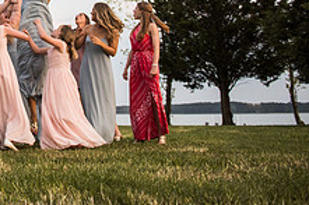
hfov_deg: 27.7
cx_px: -70
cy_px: -58
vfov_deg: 19.9
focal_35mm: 63
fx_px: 540
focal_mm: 24
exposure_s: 1/1000
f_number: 2.8
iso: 800
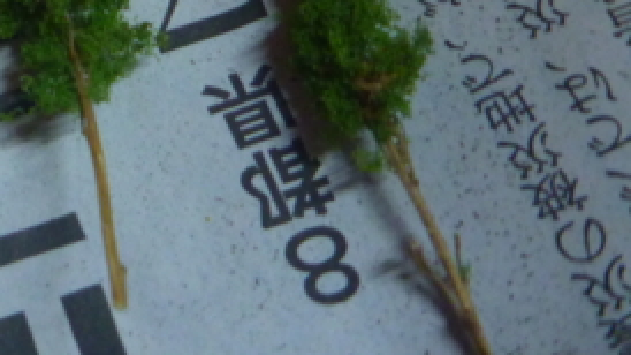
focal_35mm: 89
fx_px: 1489
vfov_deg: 12.6
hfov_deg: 21.3
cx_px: -221
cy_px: -249
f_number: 3.3
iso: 250
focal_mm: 4.9
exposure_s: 1/30
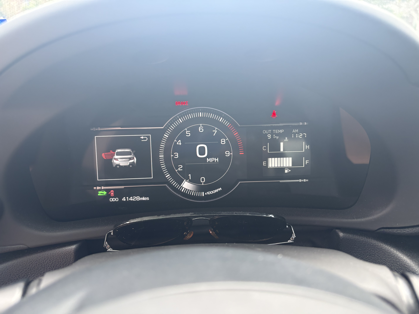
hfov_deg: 67.3
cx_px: 210
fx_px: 315
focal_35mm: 26
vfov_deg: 53.1
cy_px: 157
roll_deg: +2.8
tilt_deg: -20.6
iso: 125
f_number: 1.6
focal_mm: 5.96
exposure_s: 1/121
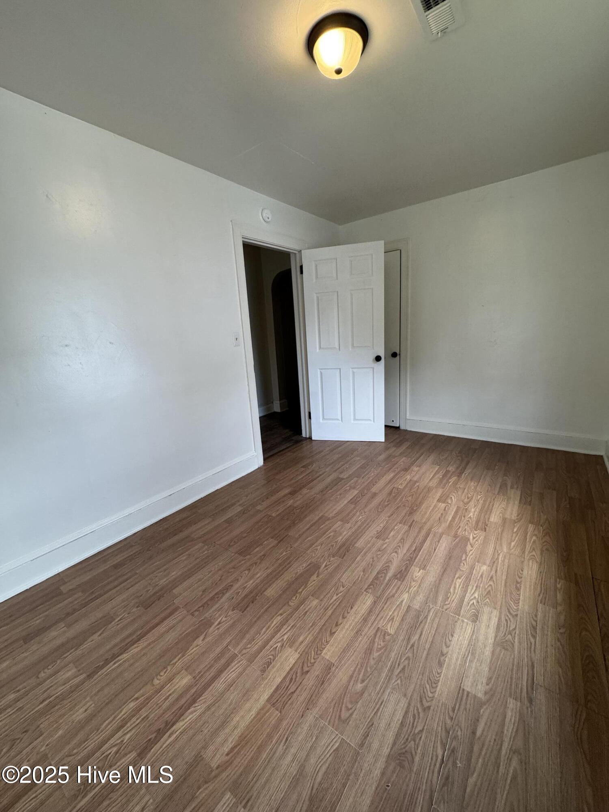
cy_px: 406
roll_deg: +3.7
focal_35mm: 14
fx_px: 328
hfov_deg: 85.7
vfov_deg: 102.1
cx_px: 304
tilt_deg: -14.8
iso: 200
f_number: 2.2
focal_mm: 2.22
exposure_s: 1/120
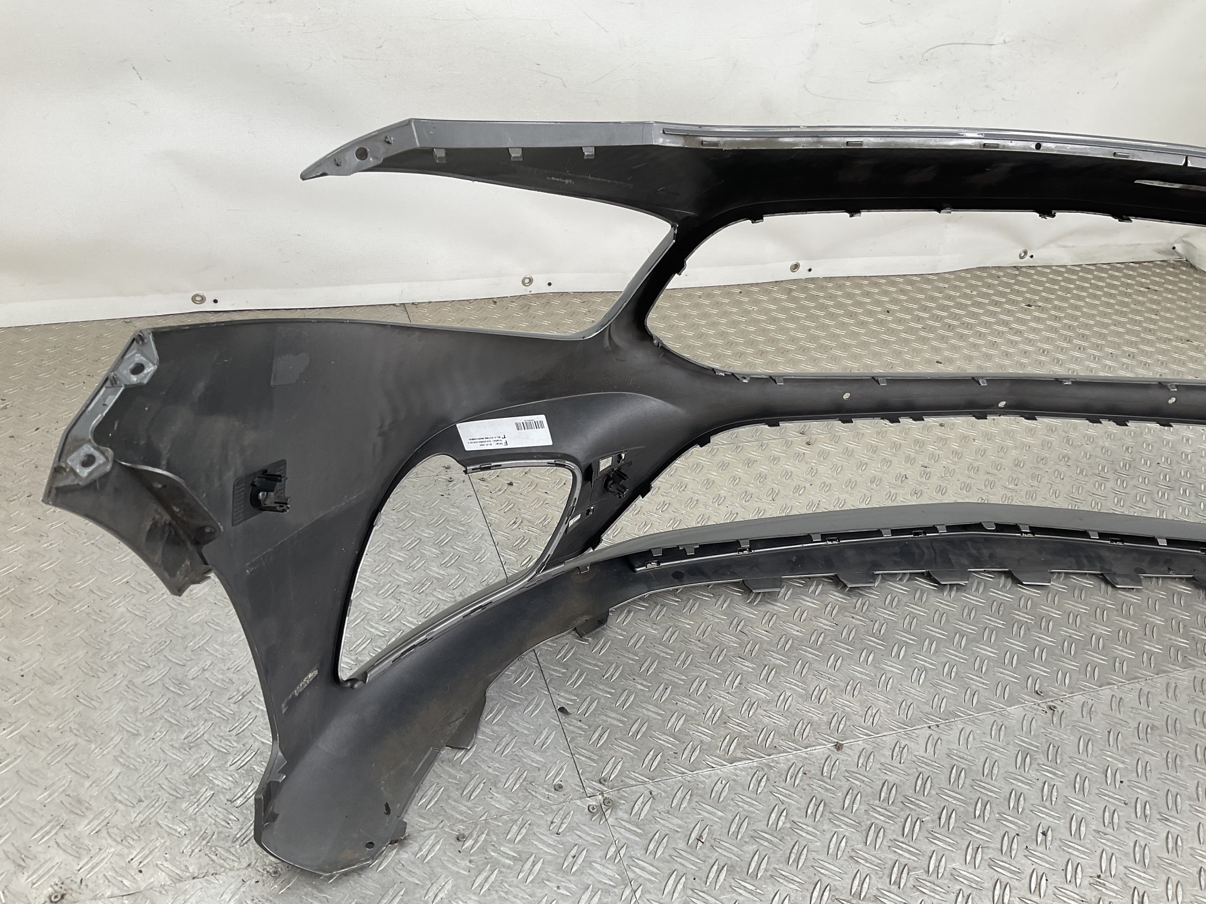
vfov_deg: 48.2
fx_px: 1010
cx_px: 603
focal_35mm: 29
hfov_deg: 61.7
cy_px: 452
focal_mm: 3
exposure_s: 1/100
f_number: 1.8
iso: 20
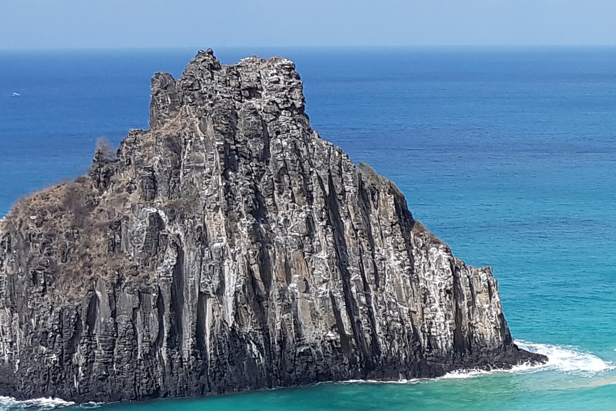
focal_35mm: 83
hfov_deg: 21.9
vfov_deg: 15.1
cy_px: 647
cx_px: 809
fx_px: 1420
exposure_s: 1/1700
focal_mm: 4.2
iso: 40
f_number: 1.7
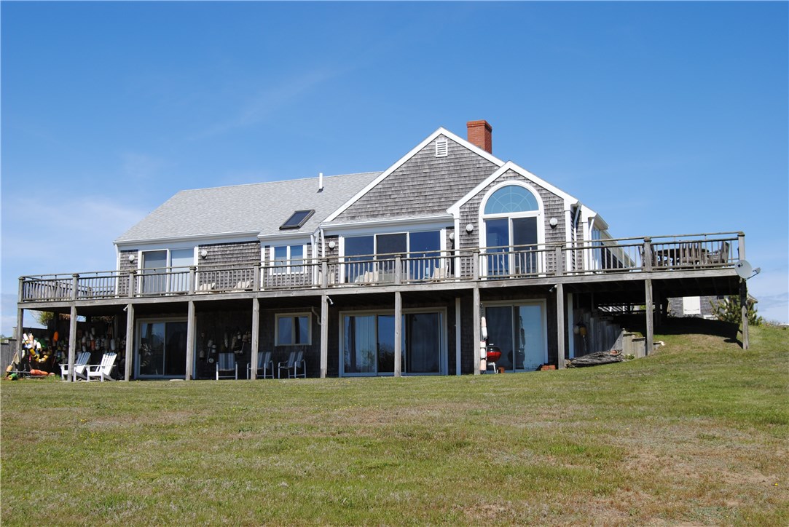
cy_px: 264
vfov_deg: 34.3
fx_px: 855
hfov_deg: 49.5
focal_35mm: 39
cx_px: 394
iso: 100
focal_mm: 26
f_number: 9
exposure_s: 1/320
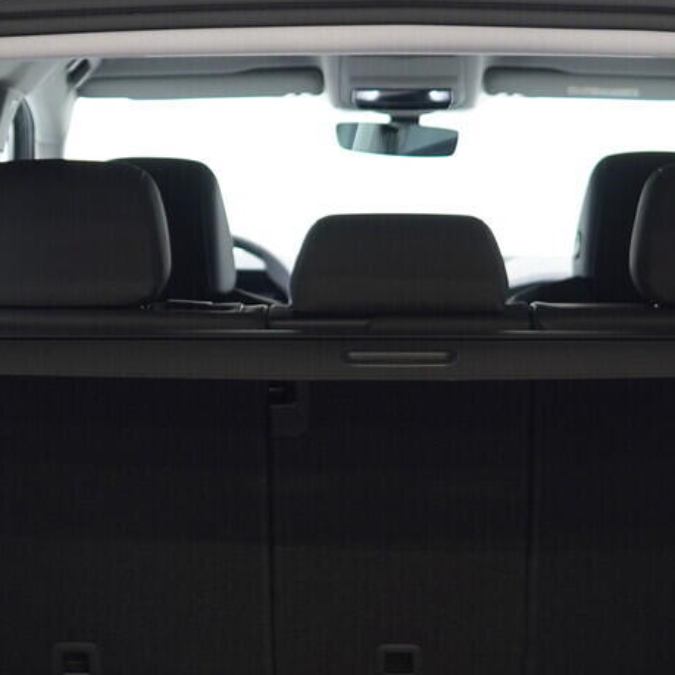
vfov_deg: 17.6
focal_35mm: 96
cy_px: 687
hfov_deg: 18.1
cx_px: 387
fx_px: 2118
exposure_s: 1/40
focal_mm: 24
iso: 400
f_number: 2.8
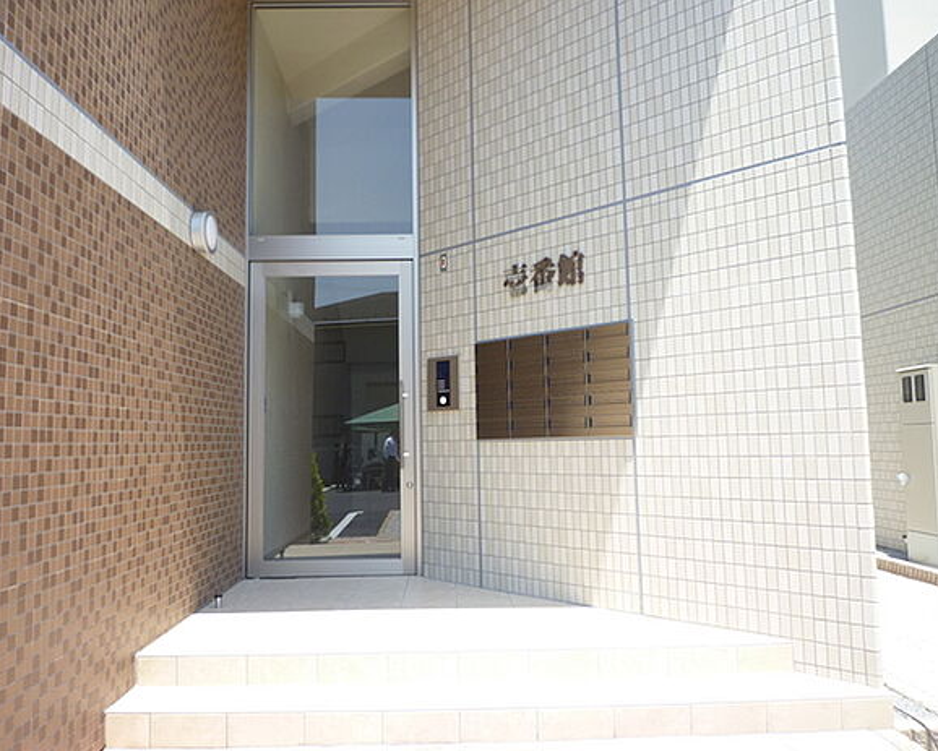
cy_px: 375
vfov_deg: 53.2
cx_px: 454
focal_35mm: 27
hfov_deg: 64.0
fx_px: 750
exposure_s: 1/400
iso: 80
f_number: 2.8
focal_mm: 4.4
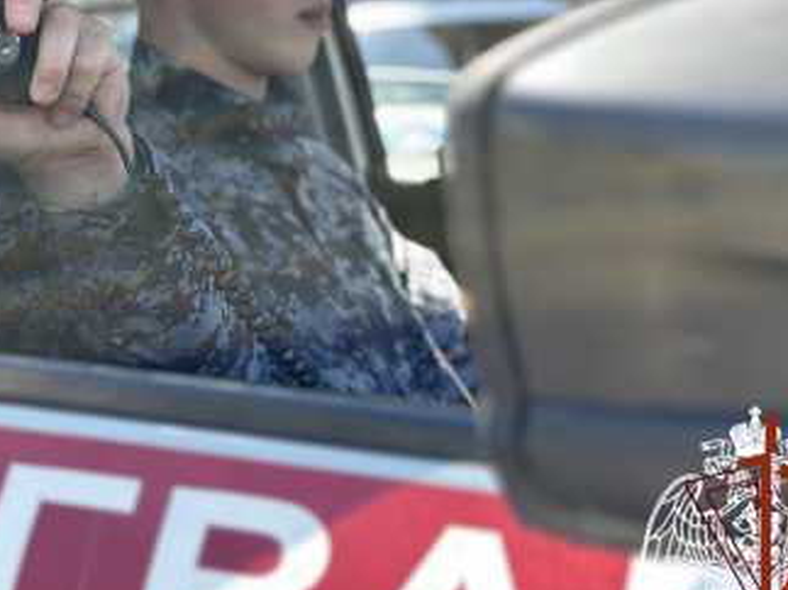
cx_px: 91
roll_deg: +2.7
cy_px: 61
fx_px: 2253
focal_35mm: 99
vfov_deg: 14.8
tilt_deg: -2.3
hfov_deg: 19.5
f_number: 1.78
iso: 80
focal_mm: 6.86
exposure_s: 1/685
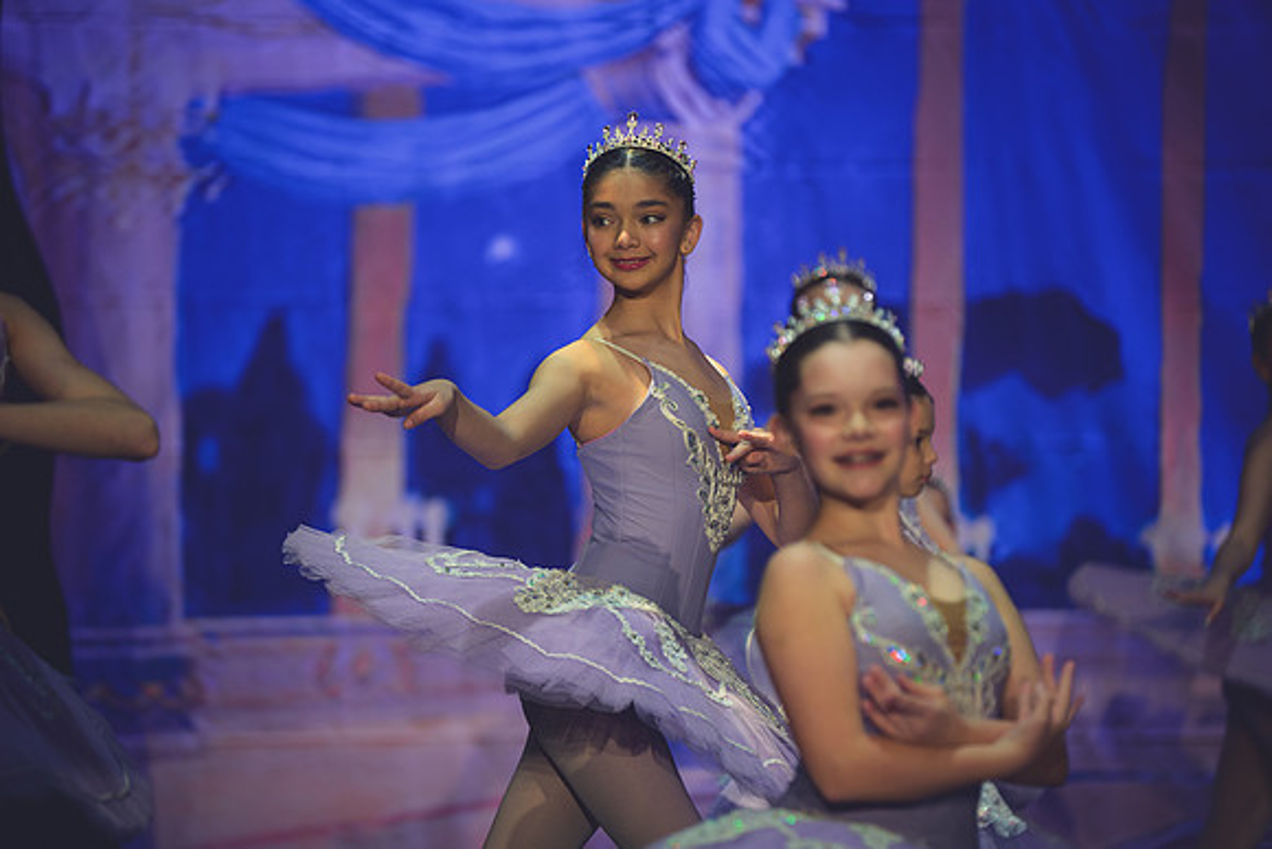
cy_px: 424
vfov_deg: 7.6
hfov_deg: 11.4
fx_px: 6361
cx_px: 636
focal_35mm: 180
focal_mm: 180
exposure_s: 1/320
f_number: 2.8
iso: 1000
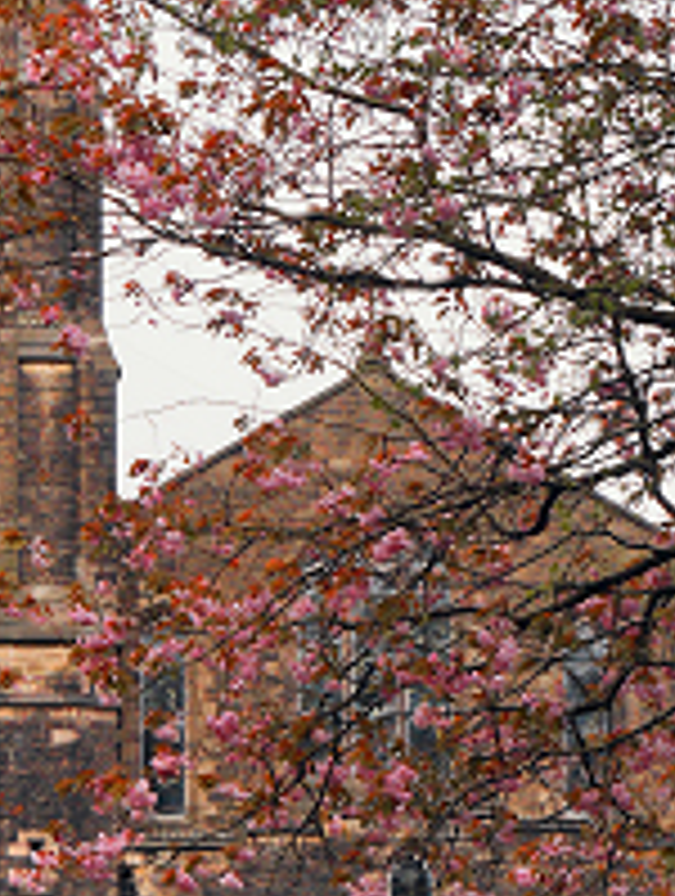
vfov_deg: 16.0
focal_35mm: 122
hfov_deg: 12.2
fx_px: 3162
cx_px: 173
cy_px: 702
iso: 200
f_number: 6.3
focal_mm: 19
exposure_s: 1/320
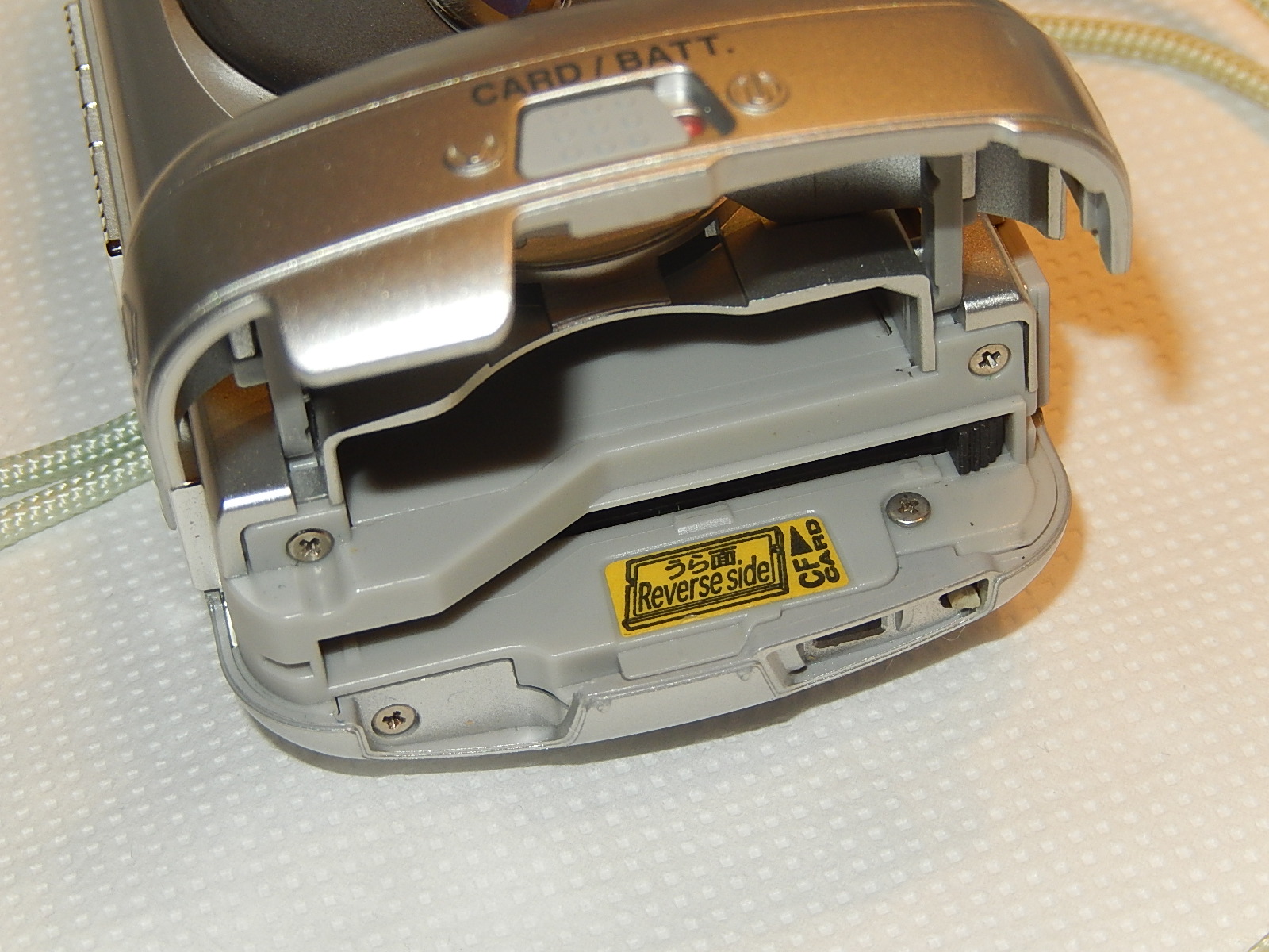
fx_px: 3116
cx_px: 634
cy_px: 476
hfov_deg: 23.0
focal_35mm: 85
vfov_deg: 17.4
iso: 200
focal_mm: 15.2
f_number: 10.2
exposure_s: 1/30
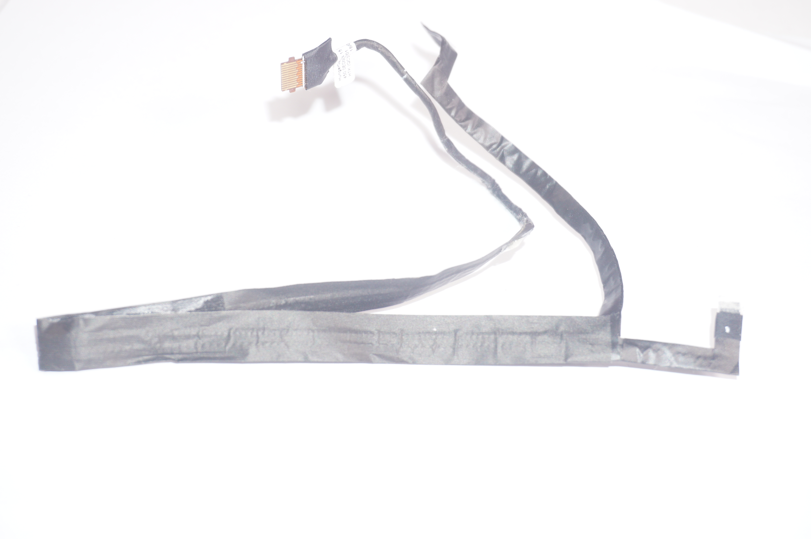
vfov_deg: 22.0
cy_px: 270
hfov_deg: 32.7
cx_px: 406
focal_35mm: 62
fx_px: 1384
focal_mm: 41
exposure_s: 1/160
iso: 320
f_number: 5.6
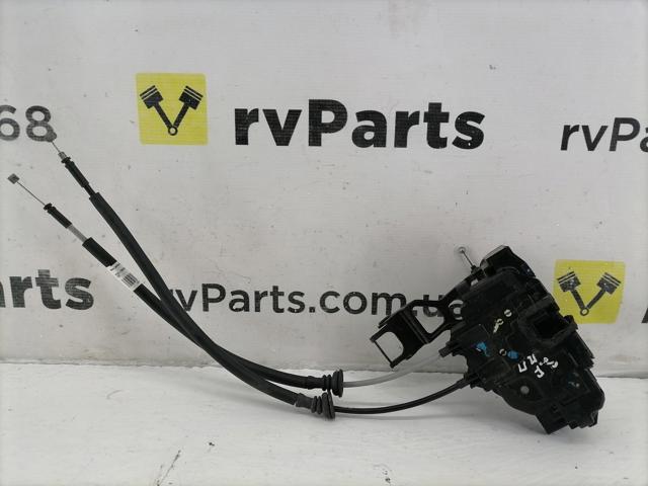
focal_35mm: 26
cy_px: 243
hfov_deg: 67.3
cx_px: 324
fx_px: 487
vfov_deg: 53.1
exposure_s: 1/90
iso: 80
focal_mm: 5.4
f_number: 1.8
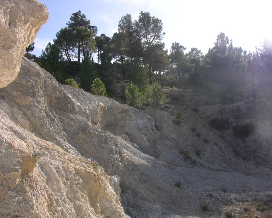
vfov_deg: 39.2
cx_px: 130
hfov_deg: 47.9
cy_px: 108
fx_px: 306
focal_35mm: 38
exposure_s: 1/227
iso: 50
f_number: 5.7
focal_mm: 9.2
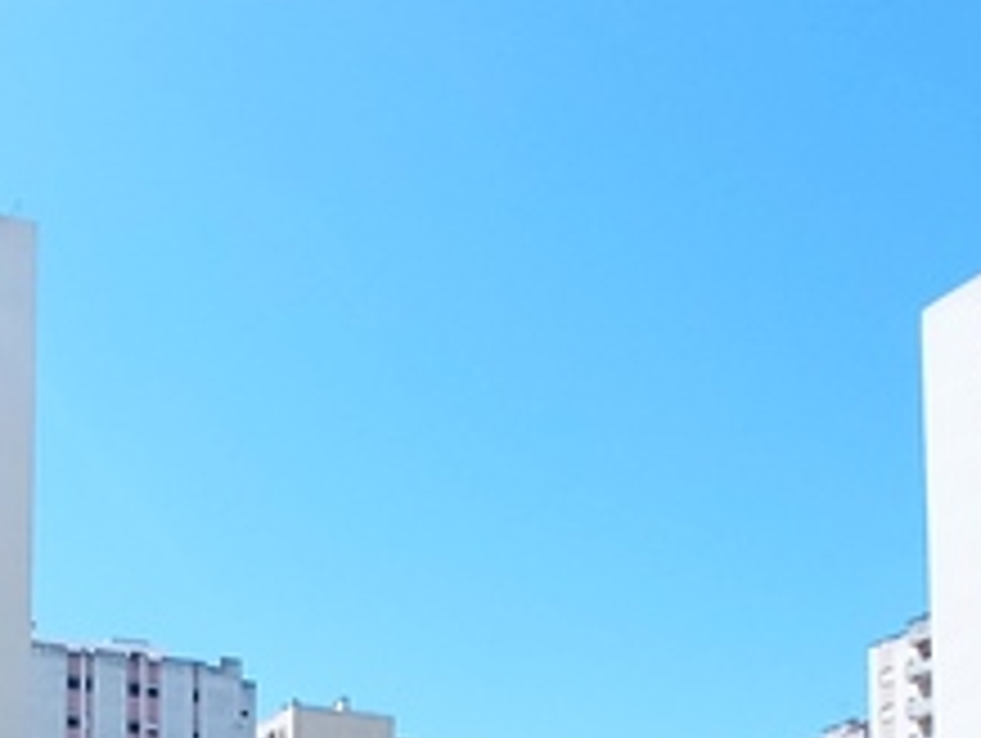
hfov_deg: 33.9
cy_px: 1062
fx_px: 1560
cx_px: 207
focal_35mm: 55
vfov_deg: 22.5
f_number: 2.2
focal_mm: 1.65
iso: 111
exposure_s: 1/1395
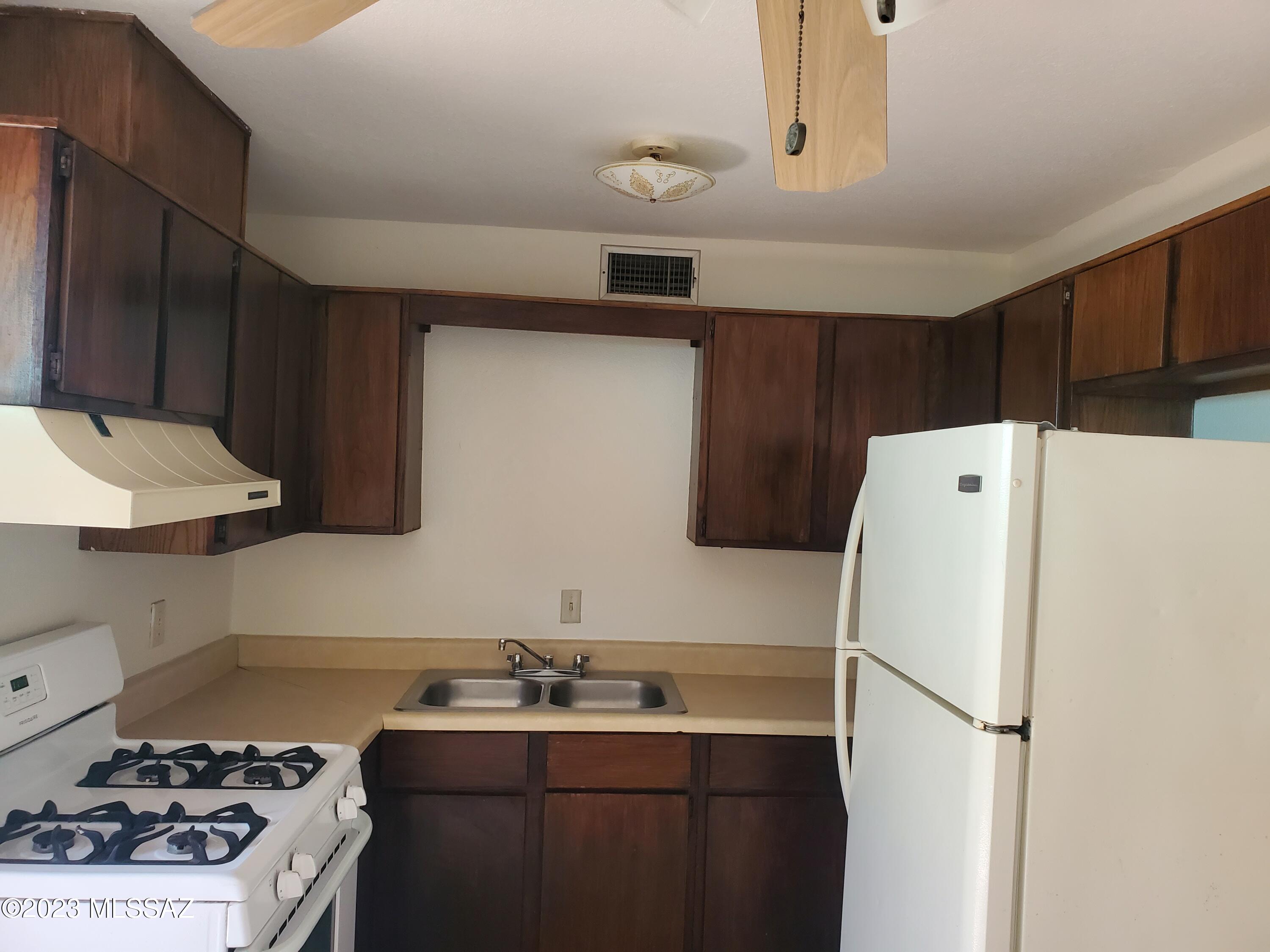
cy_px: 476
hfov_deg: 67.3
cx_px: 635
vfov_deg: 53.1
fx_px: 954
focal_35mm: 26
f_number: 2.4
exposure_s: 1/120
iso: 200
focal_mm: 4.3
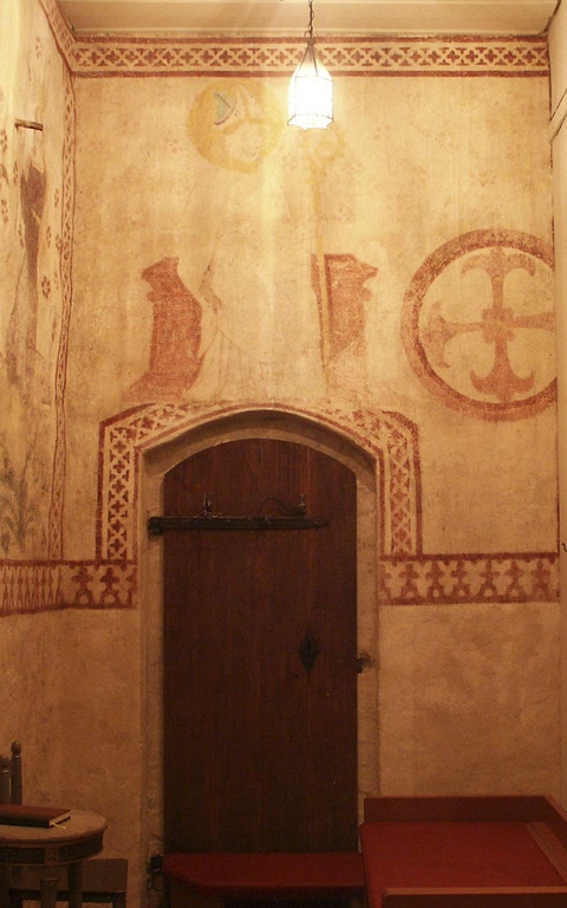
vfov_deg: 38.2
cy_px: 461
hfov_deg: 24.4
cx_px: 352
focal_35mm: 53
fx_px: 1310
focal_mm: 8.45
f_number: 2.8
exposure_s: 1/2
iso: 200
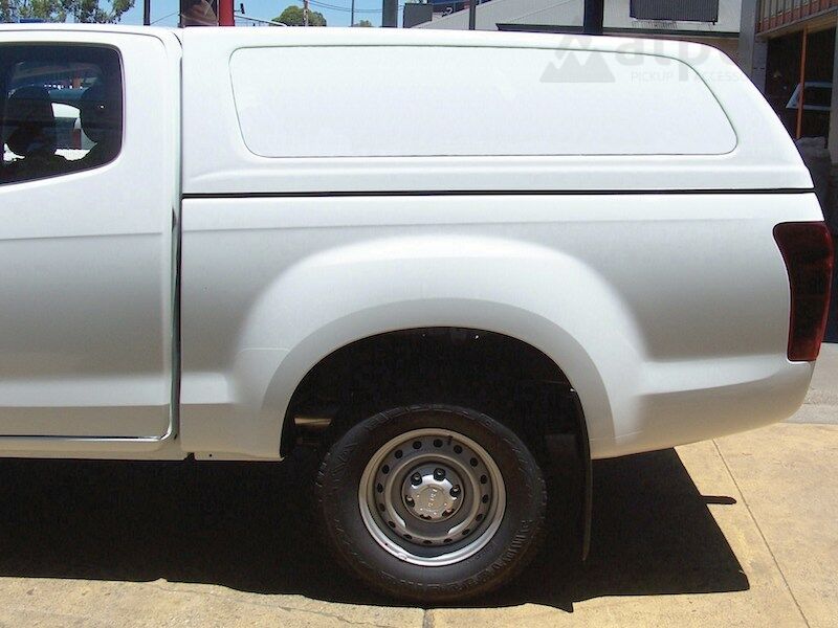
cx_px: 419
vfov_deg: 40.7
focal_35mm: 35
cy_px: 314
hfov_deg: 52.6
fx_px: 847
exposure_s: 1/750
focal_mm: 6
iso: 80
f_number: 4
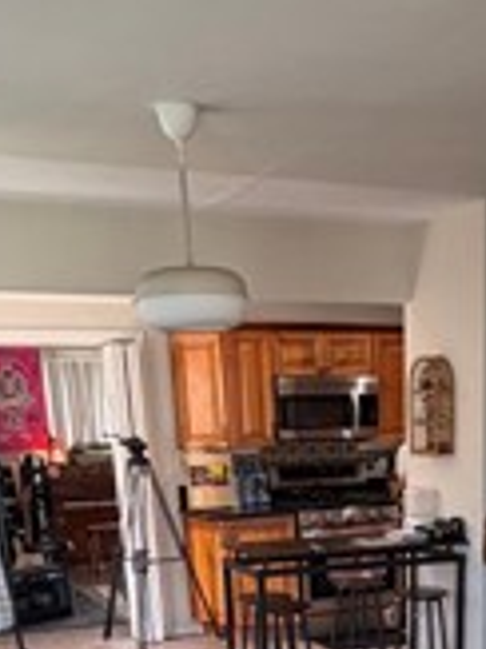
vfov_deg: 29.9
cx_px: 390
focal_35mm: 55
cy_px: 776
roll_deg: +1.6
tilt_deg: -19.9
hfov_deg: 26.0
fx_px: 1031
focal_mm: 2.22
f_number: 2.2
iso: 160
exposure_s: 1/60
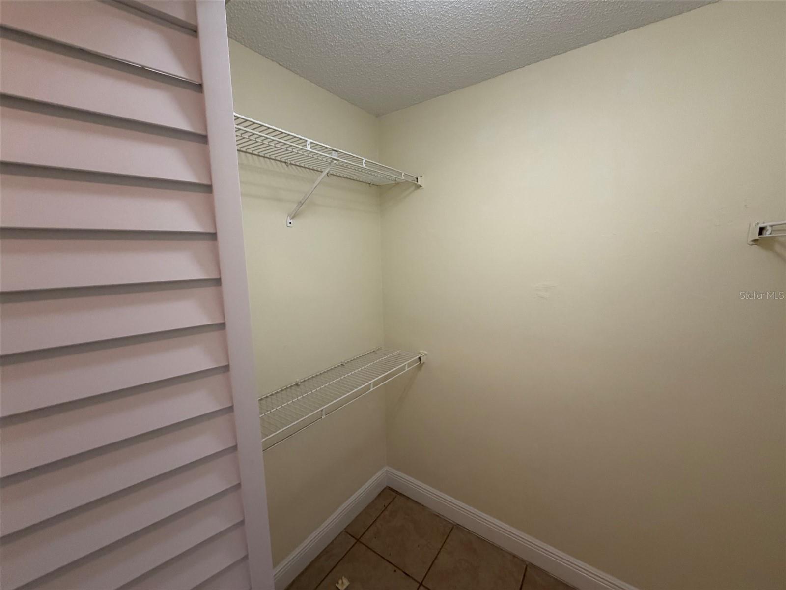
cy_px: 295
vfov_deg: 85.7
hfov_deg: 102.1
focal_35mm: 14
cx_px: 393
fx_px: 318
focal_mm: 2.22
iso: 320
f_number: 2.2
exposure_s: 1/120
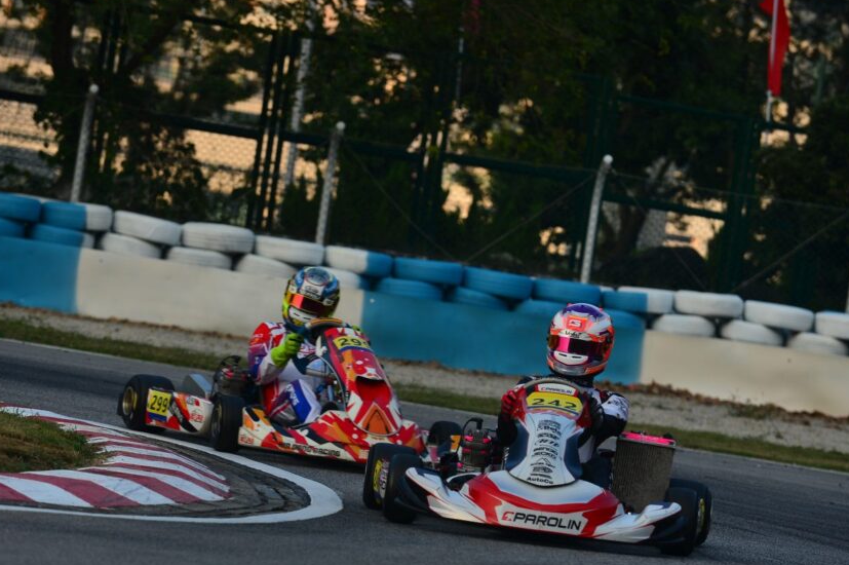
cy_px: 336
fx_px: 5255
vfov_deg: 6.1
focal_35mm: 223
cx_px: 402
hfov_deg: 9.2
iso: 200
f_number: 3.5
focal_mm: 180
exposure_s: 1/500
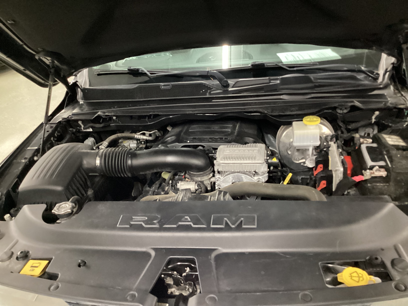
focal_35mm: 31
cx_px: 204
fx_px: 365
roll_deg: +6.7
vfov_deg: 45.4
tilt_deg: -27.8
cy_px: 153
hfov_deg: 58.4
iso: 800
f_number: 2.4
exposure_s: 1/24
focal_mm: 3.3
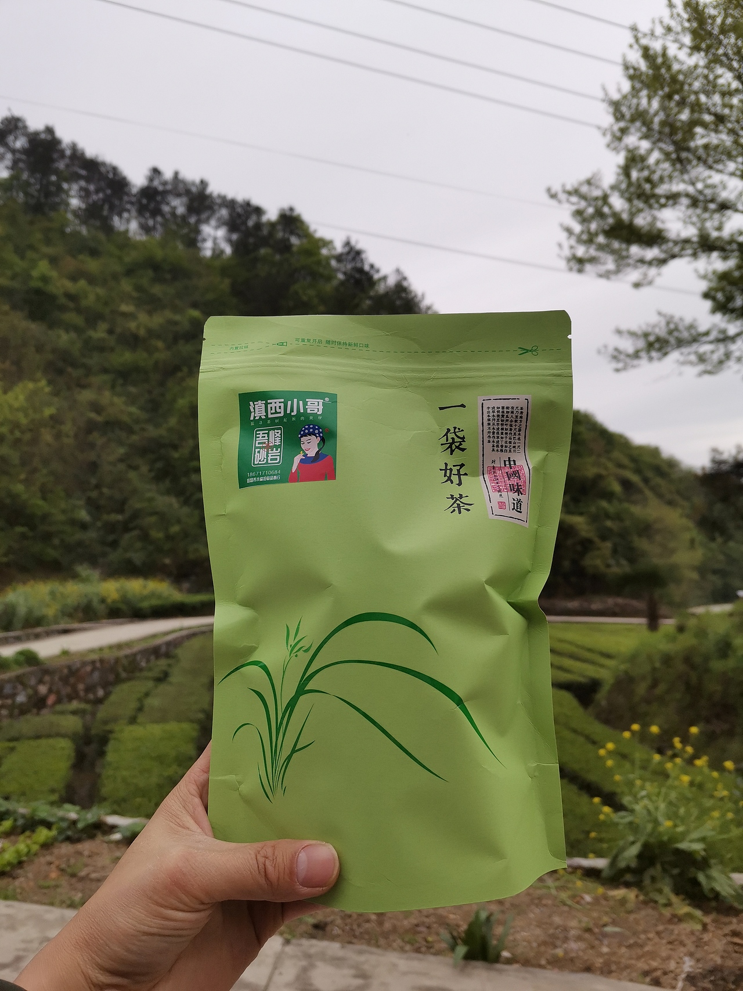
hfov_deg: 53.1
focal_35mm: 26
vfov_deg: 67.3
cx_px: 372
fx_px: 744
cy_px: 496
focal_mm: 4.75
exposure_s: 1/879
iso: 50
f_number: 1.8
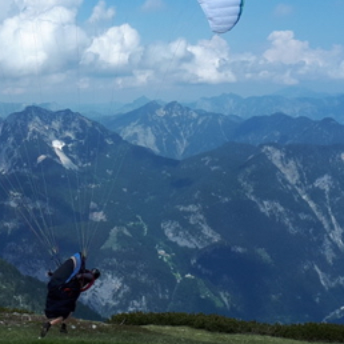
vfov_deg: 23.2
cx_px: 68
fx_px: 832
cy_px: 100
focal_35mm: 74
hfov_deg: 23.0
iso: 40
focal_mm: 3.6
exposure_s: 1/2174
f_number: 1.9
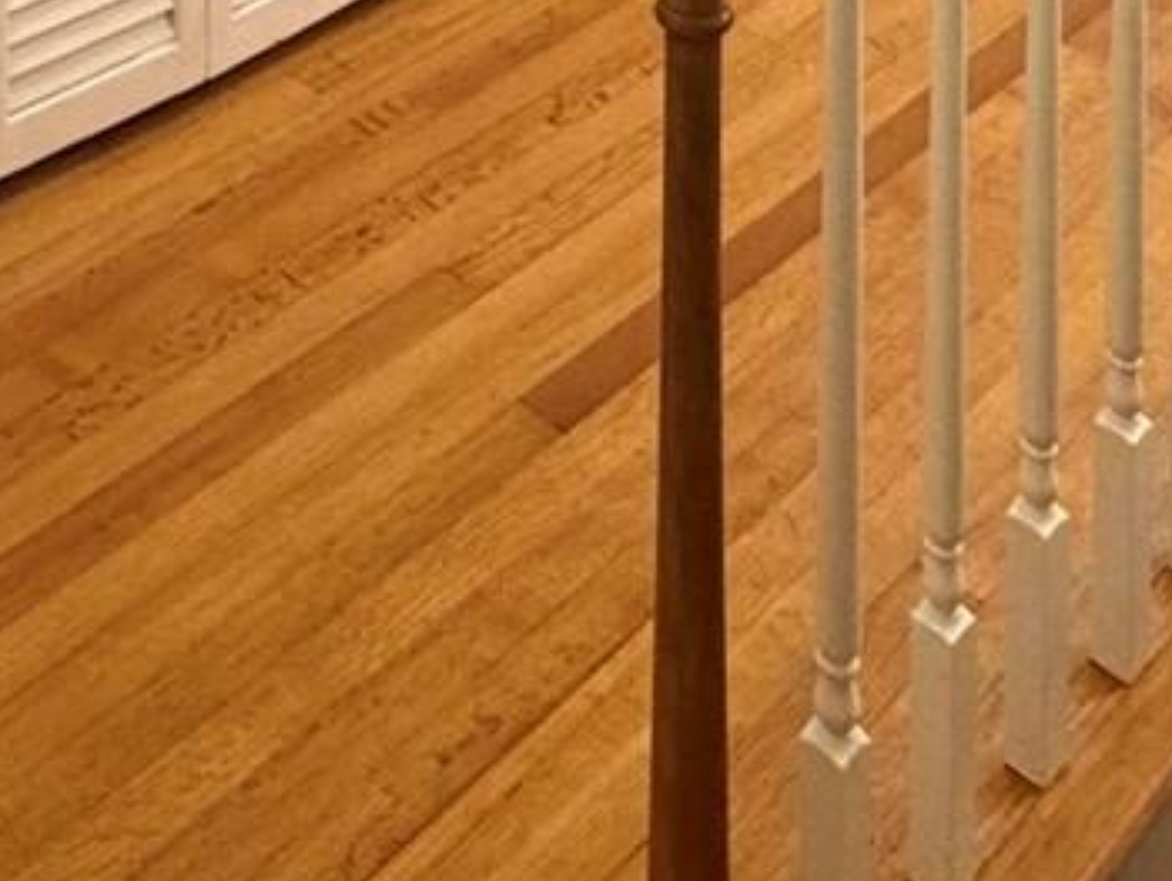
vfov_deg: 15.6
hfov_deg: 29.8
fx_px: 2168
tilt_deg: -3.1
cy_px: -1089
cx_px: 308
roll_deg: -0.1
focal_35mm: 64
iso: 250
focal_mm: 2.22
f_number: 2.2
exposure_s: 1/60
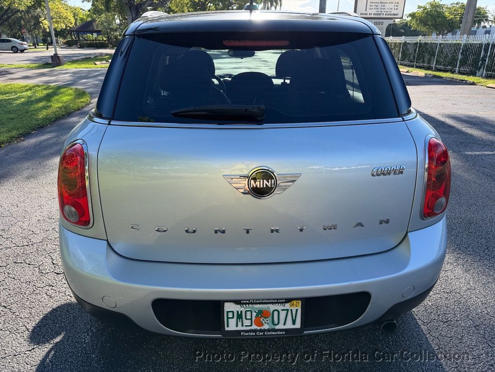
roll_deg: -1.5
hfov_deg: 71.6
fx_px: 343
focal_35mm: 24
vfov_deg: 56.8
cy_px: 186
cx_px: 248
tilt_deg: -22.0
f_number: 1.78
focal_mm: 6.76
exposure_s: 1/1385
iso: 80
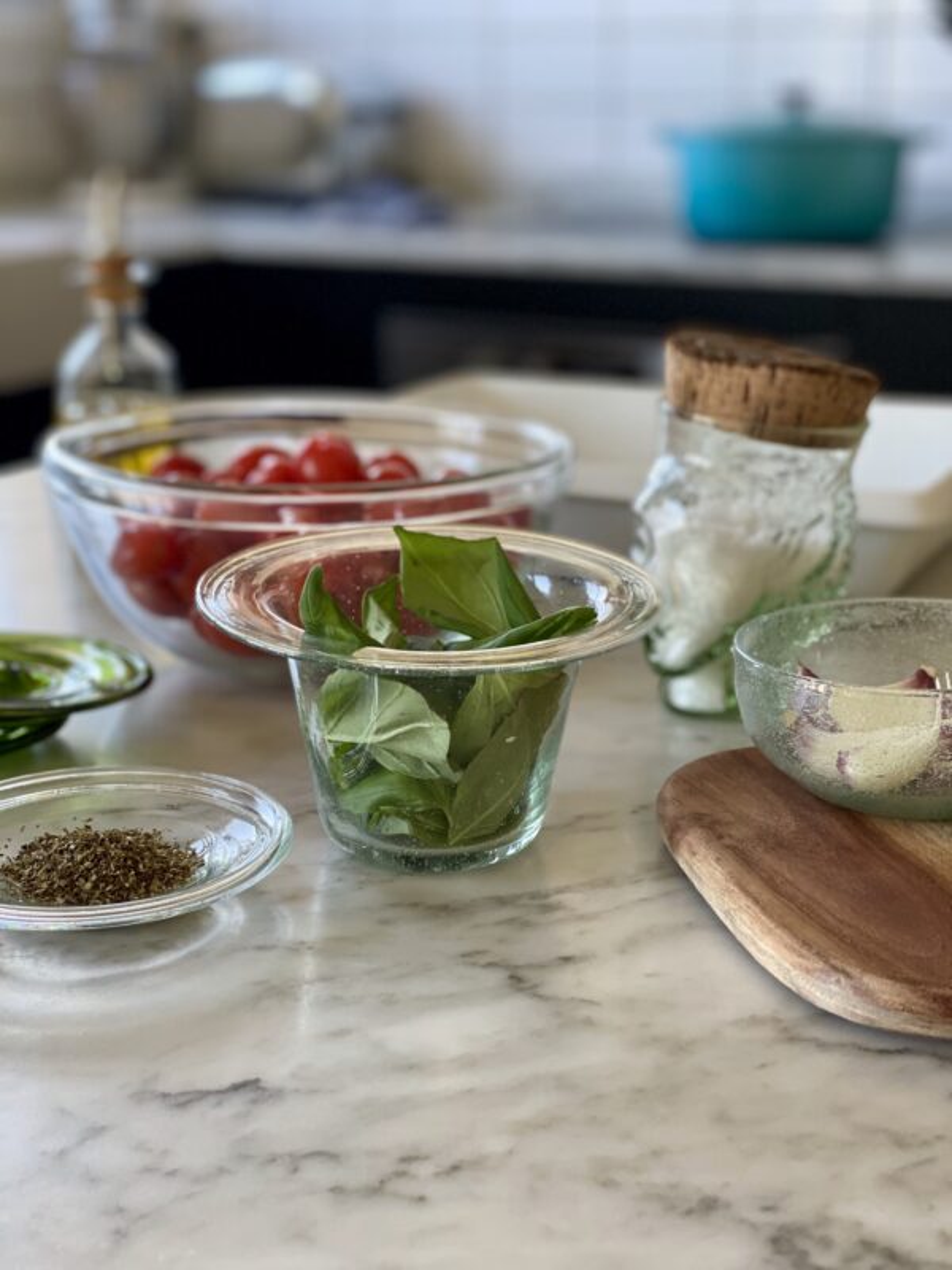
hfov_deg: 28.0
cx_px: 476
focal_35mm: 52
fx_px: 1907
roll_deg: +0.5
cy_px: 635
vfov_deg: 36.8
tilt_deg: -16.0
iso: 125
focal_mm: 6
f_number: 2
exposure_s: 1/122
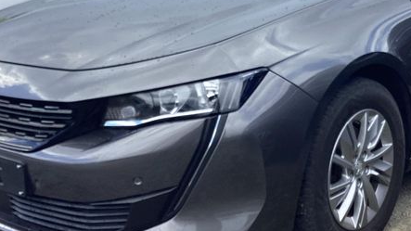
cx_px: 265
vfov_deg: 19.7
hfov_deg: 34.1
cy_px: 81
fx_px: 665
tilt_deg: -11.6
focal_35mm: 61
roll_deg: +1.3
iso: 25
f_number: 2.4
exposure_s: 1/356
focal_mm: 3.3
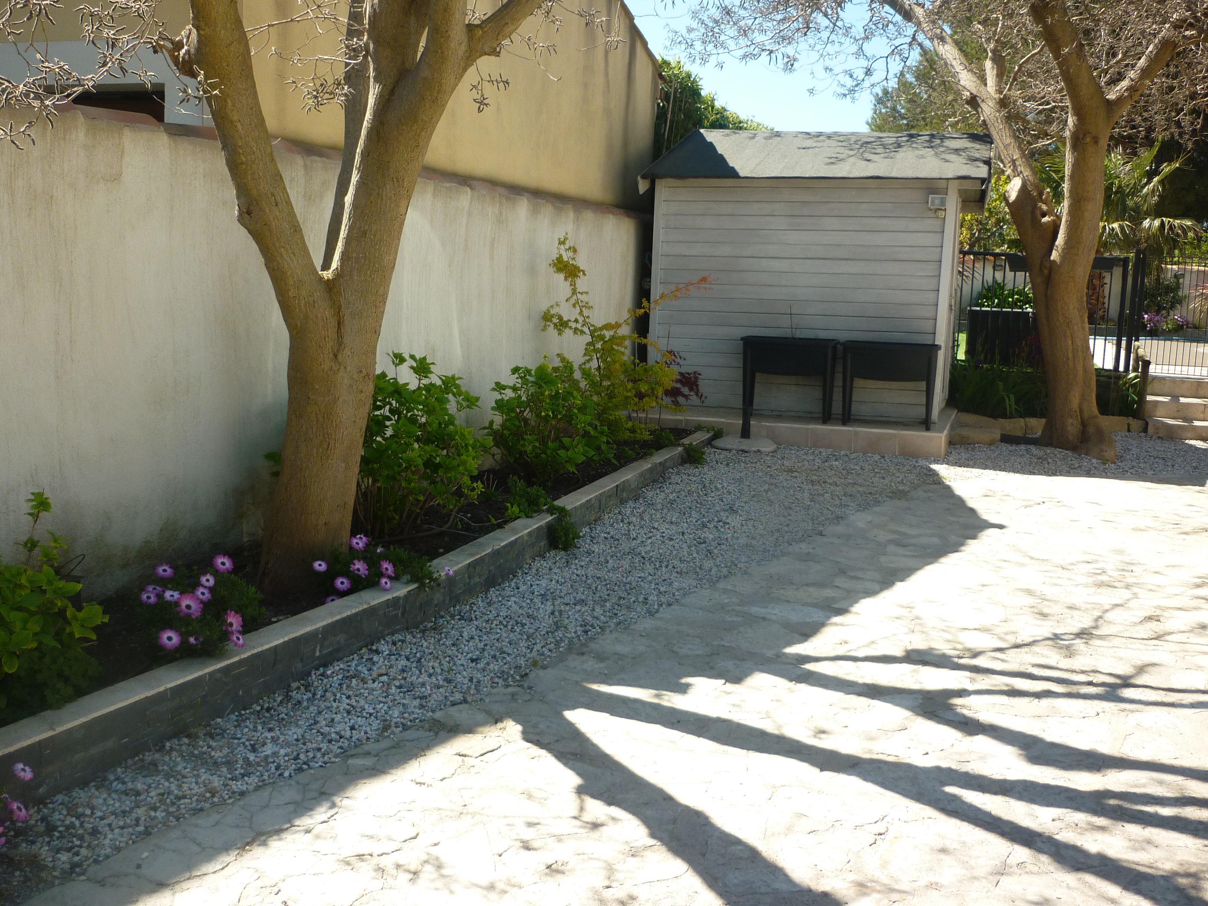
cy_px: 449
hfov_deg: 54.0
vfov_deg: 41.8
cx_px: 606
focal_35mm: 34
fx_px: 1187
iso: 80
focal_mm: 5.5
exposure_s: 1/500
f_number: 2.8
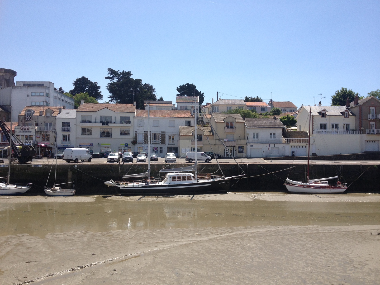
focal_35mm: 35
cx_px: 190
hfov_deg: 52.6
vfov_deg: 40.7
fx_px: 384
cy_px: 142
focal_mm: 4.28
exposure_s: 1/1783
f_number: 2.4
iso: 50
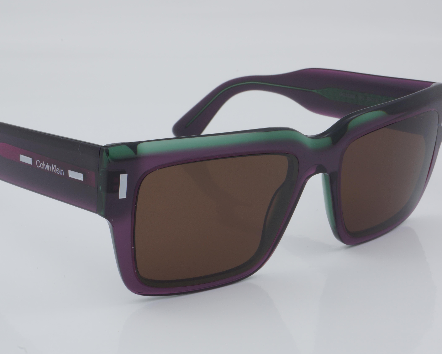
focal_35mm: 85
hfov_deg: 22.5
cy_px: 177
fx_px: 1112
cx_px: 191
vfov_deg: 18.1
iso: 100
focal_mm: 50
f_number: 32
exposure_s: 1/4
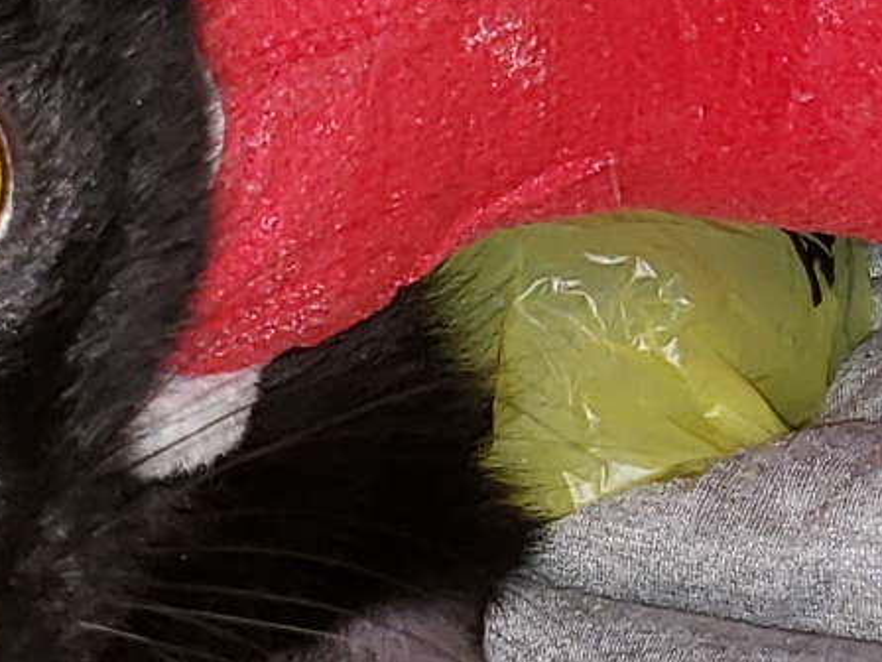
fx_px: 4255
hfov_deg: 11.7
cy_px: 97
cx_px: 915
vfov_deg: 8.9
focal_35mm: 167
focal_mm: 4.3
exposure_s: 1/24
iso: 100
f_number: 1.5
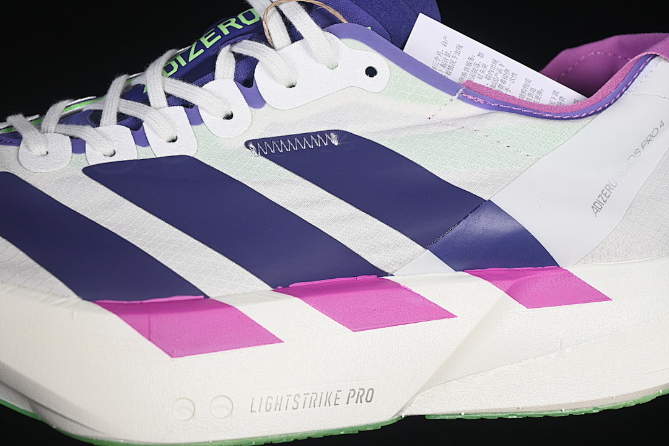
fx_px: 1394
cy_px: 223
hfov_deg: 27.0
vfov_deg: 18.2
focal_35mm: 75
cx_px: 334
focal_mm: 50
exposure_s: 1/80
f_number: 7.1
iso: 160
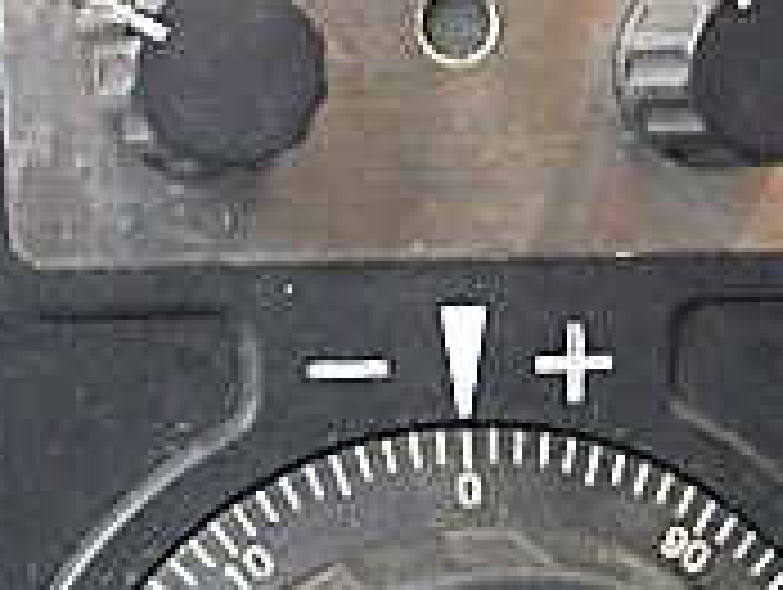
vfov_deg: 11.8
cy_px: 491
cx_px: 508
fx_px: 2831
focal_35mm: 125
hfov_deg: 15.7
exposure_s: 1/25
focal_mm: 6.1
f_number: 3.8
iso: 1600
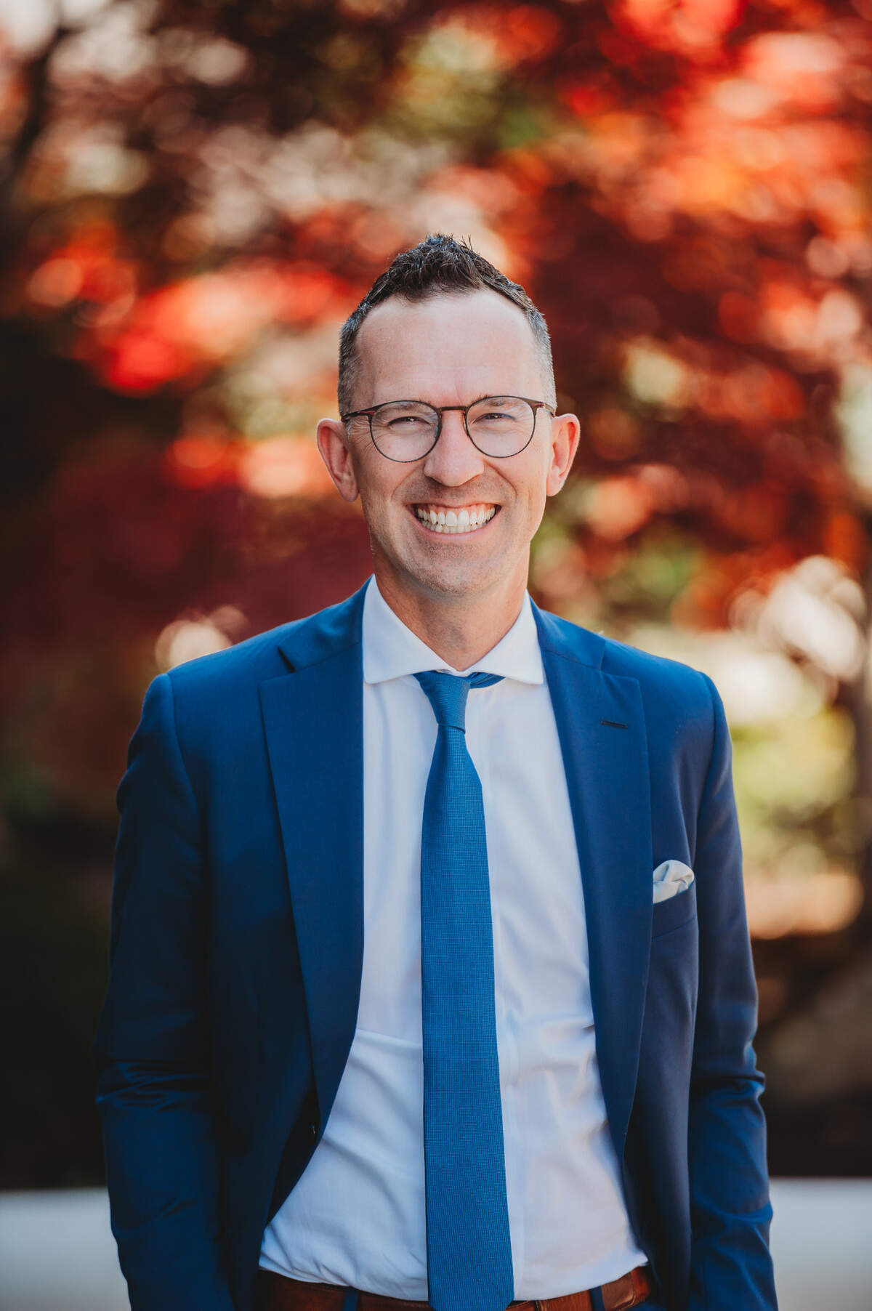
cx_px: 436
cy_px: 656
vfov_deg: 10.3
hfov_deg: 6.9
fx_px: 7277
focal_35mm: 200
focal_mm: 200
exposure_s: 1/320
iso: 200
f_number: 2.8
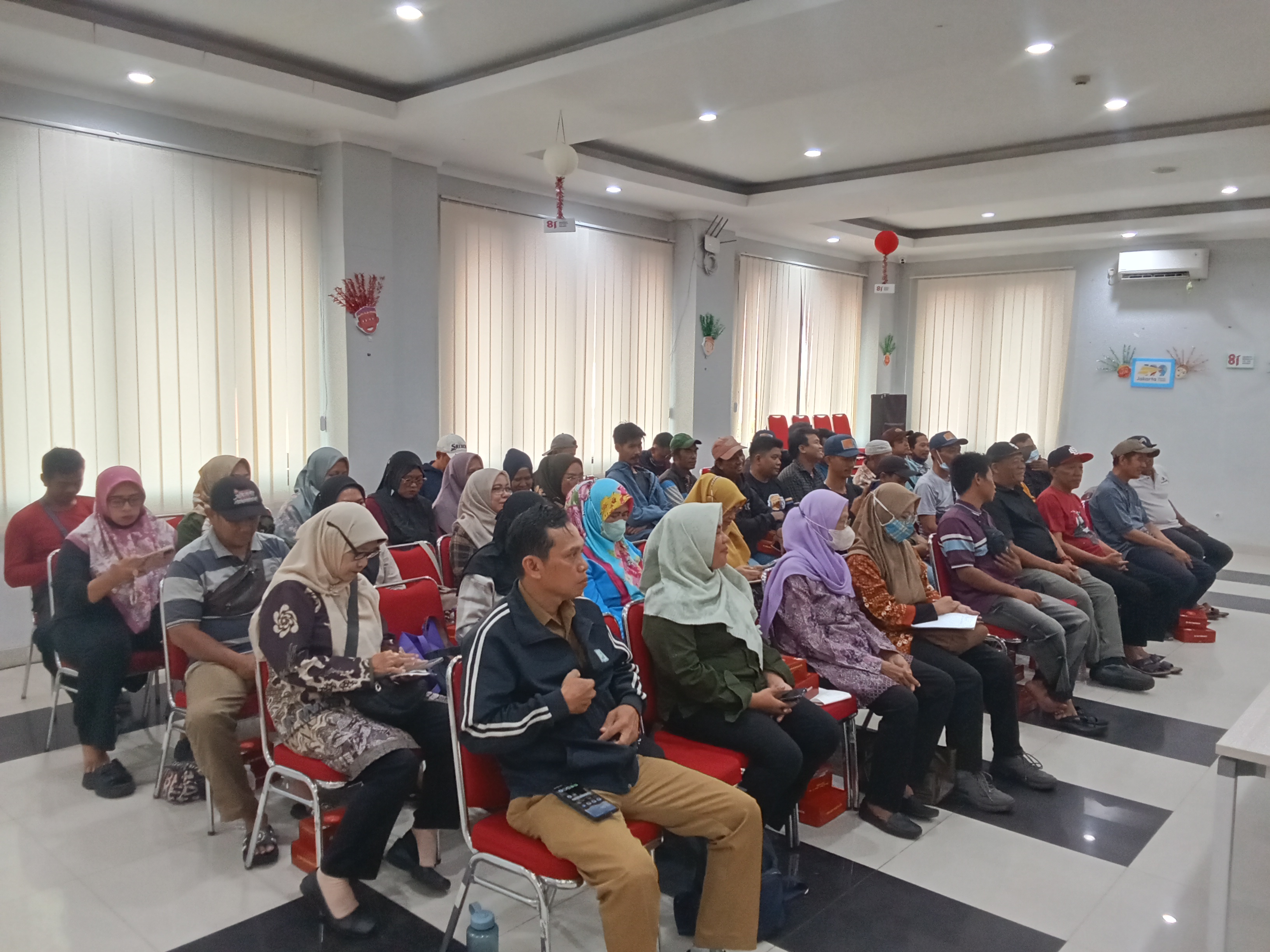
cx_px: 635
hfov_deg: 65.3
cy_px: 476
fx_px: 991
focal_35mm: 27
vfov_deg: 51.4
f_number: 2
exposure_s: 1/33.3
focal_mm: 2.79
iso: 425
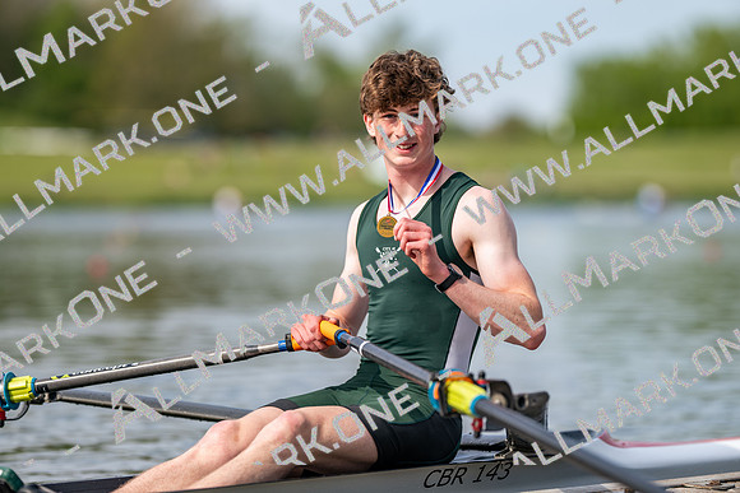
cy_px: 246
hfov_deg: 15.2
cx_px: 370
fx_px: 2776
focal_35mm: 135
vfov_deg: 10.2
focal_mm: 135
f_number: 1.8
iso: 64
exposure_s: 1/3200
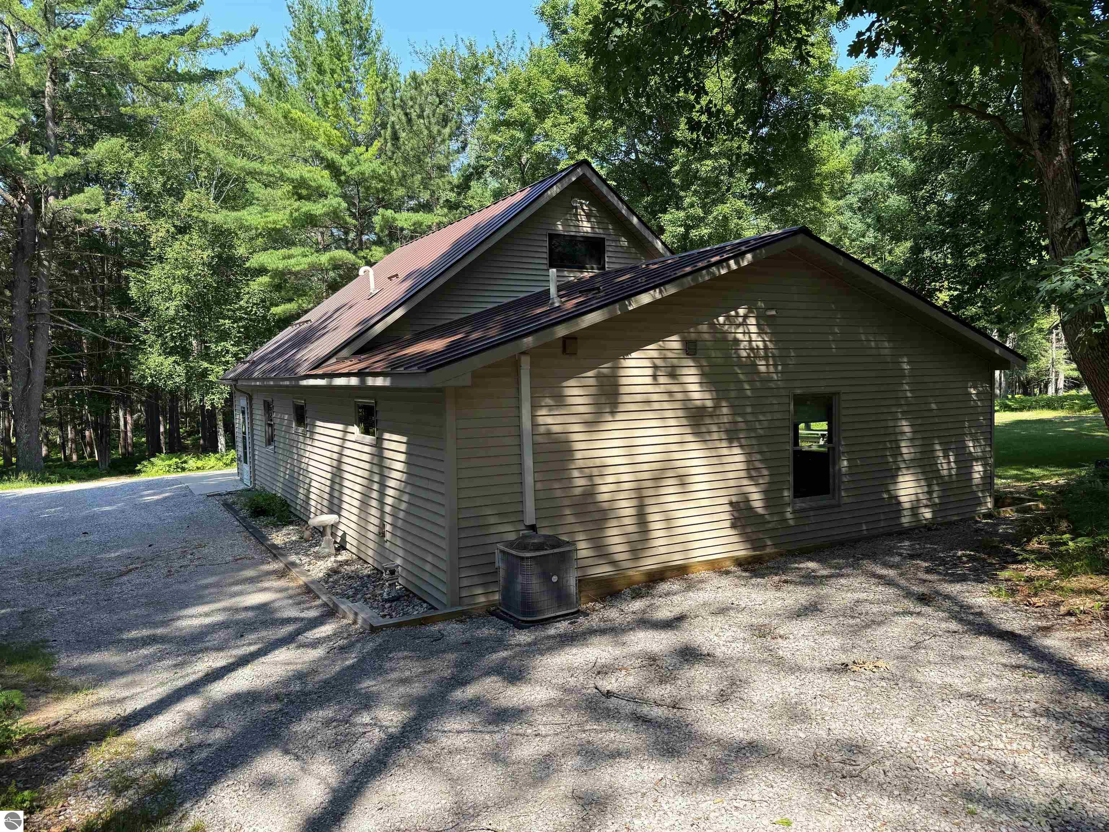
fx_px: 769
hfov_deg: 71.6
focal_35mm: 24
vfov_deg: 56.8
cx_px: 554
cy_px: 416
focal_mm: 6.76
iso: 80
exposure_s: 1/1046
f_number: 1.78
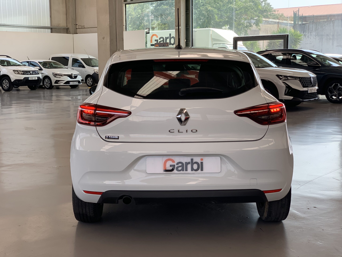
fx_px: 514
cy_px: 128
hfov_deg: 36.8
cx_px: 171
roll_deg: +0.1
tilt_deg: -6.8
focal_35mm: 52
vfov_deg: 28.0
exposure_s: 1/126
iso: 16
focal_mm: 6
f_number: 2.4
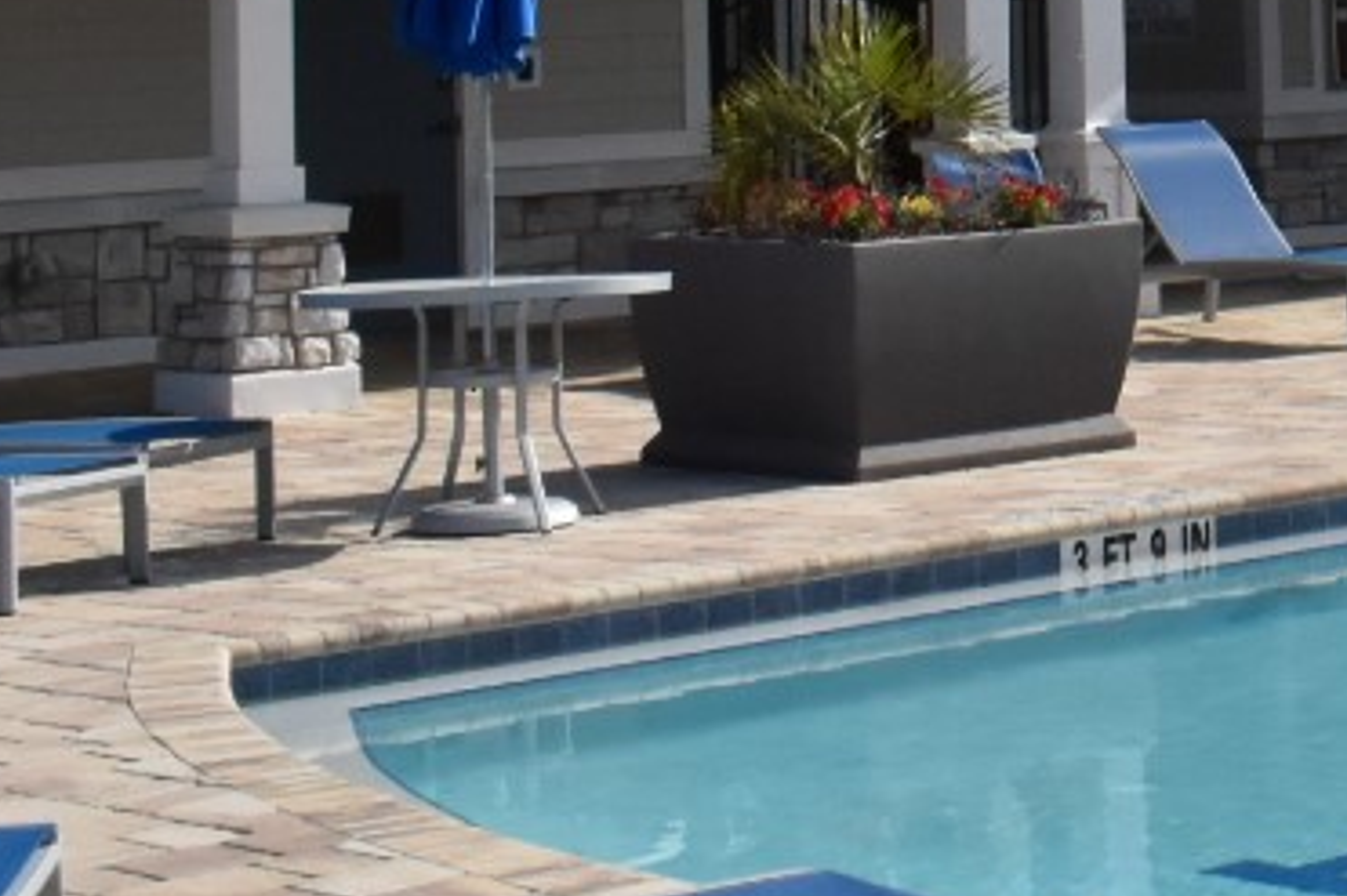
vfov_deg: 11.1
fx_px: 4413
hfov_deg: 16.1
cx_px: 1953
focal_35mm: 118
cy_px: -475
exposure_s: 1/4000
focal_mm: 18
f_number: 10
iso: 1000
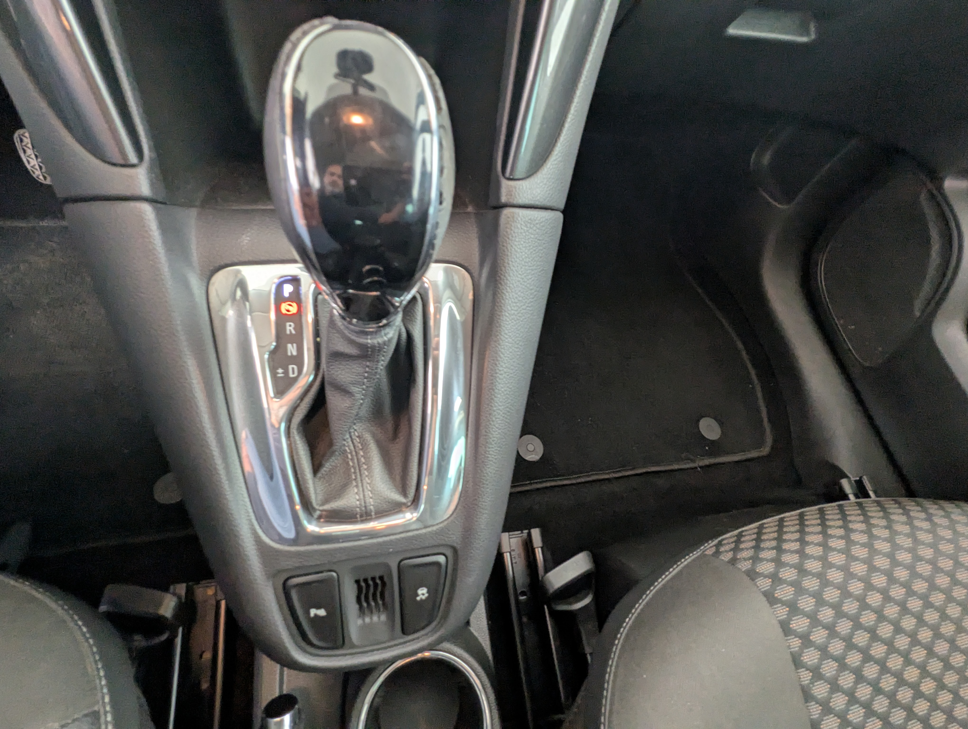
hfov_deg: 94.4
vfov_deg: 78.2
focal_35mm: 16
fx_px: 448
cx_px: 484
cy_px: 364
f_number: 2.2
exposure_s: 1/23.8
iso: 225
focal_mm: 2.35
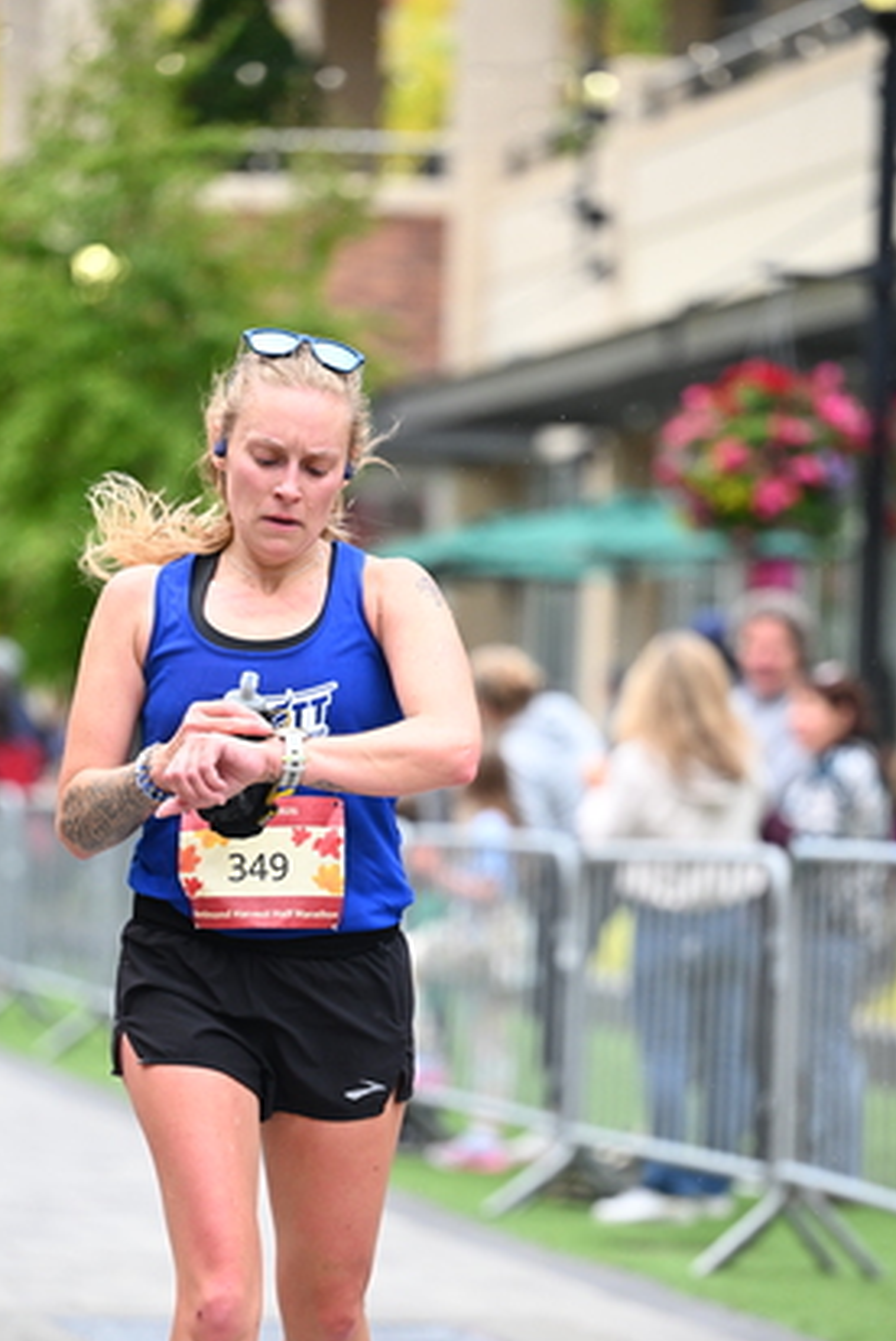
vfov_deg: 11.9
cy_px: 870
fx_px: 6447
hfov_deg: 7.9
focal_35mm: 173
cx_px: 433
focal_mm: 130
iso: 1250
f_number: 2.8
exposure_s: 1/1600
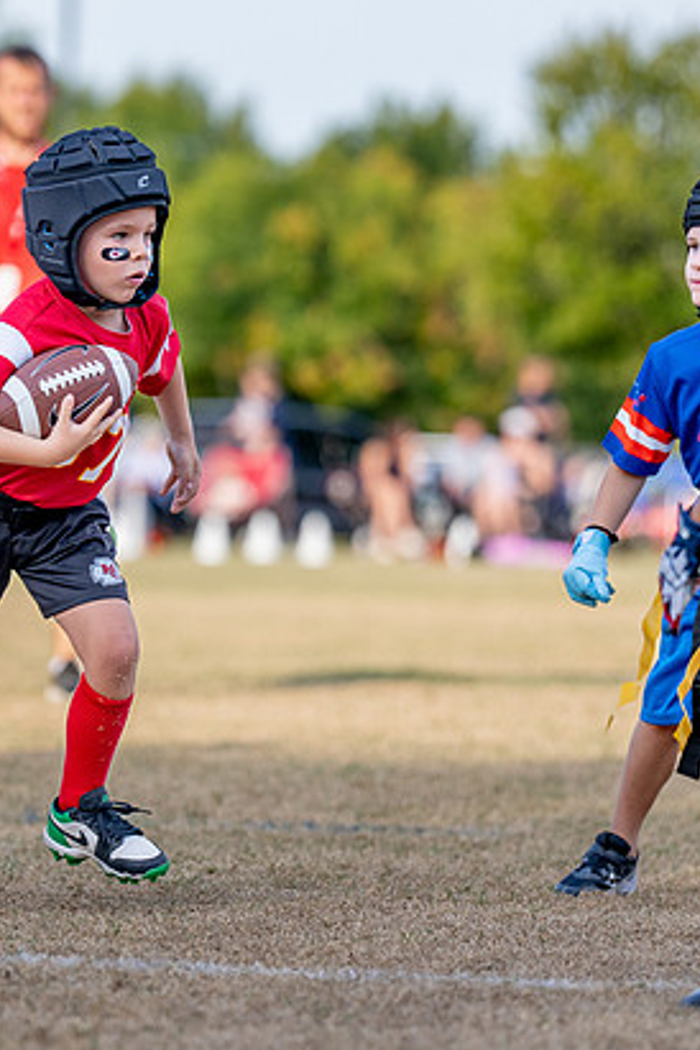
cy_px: 470
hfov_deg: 4.7
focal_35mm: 291
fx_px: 8487
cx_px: 169
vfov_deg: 7.1
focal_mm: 144
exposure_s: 1/1600
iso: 250
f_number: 2.8
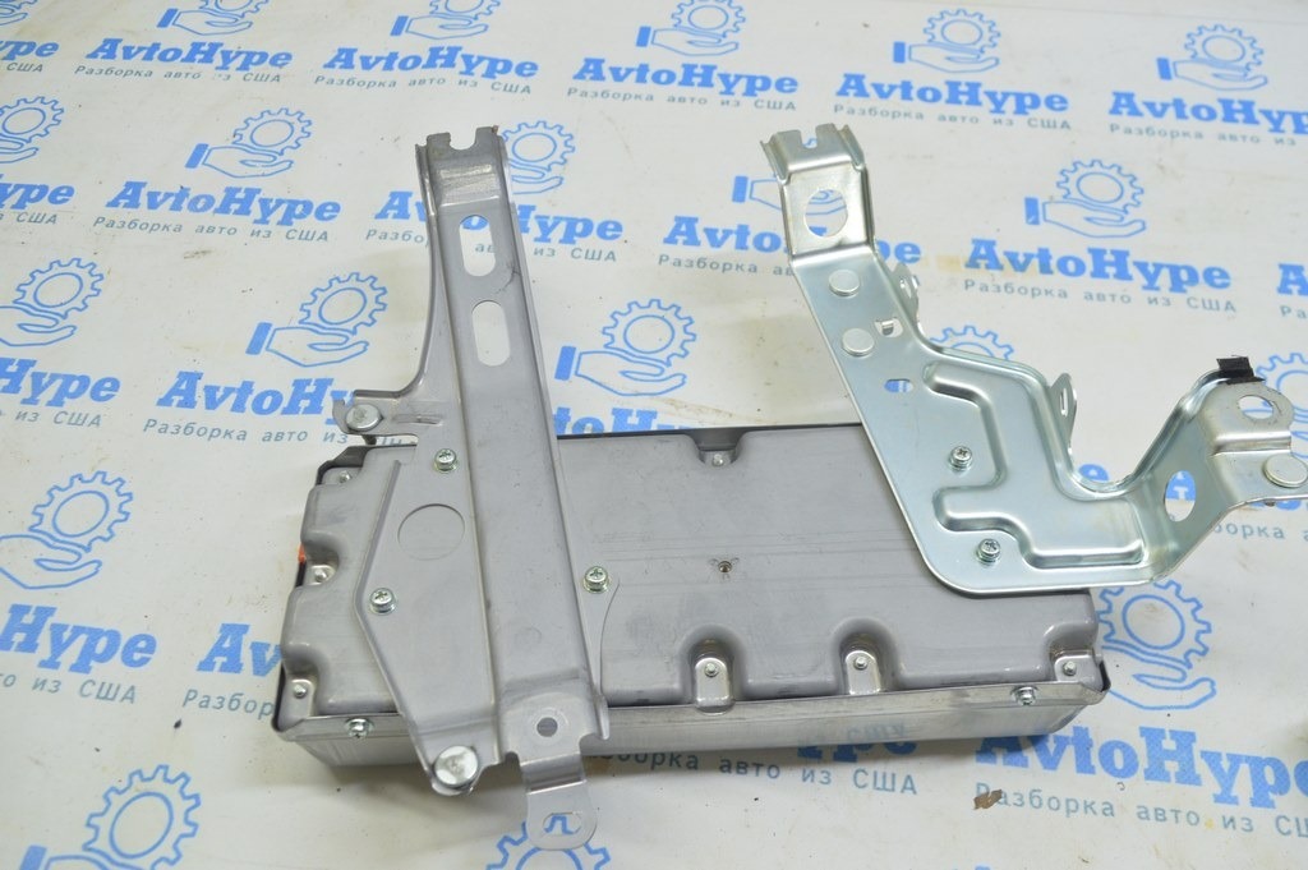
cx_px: 654
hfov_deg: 59.5
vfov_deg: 41.6
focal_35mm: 32
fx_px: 1144
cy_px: 435
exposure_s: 1/20
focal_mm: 21
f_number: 5.6
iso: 400
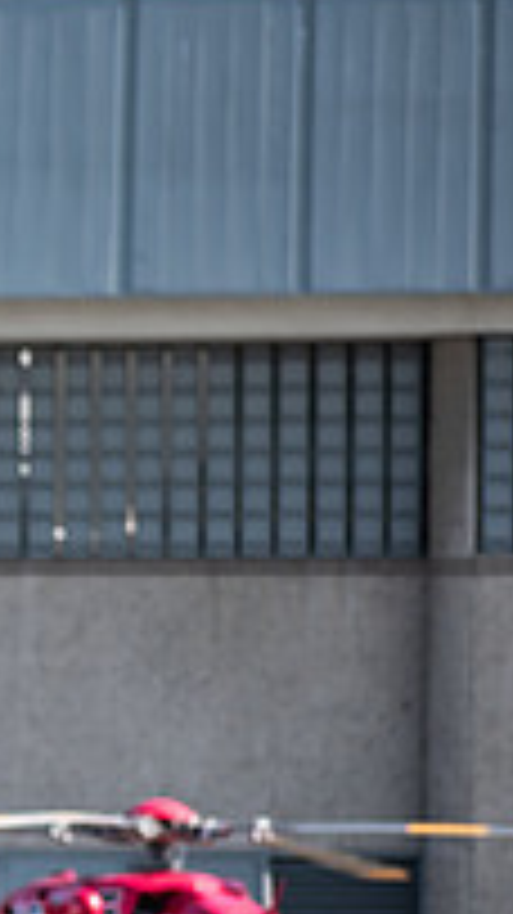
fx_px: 10339
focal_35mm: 427
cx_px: -774
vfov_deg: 5.1
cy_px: 673
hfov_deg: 2.8
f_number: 4.8
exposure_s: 1/320
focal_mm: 95
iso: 100
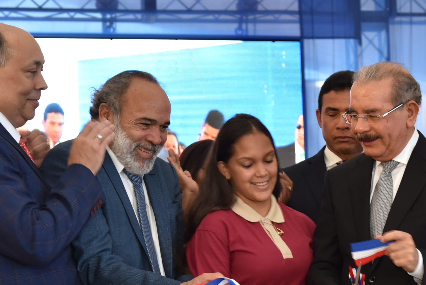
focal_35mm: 124
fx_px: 1468
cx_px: 325
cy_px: 234
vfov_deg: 11.0
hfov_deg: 16.4
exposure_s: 1/60
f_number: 5
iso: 1000
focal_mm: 65
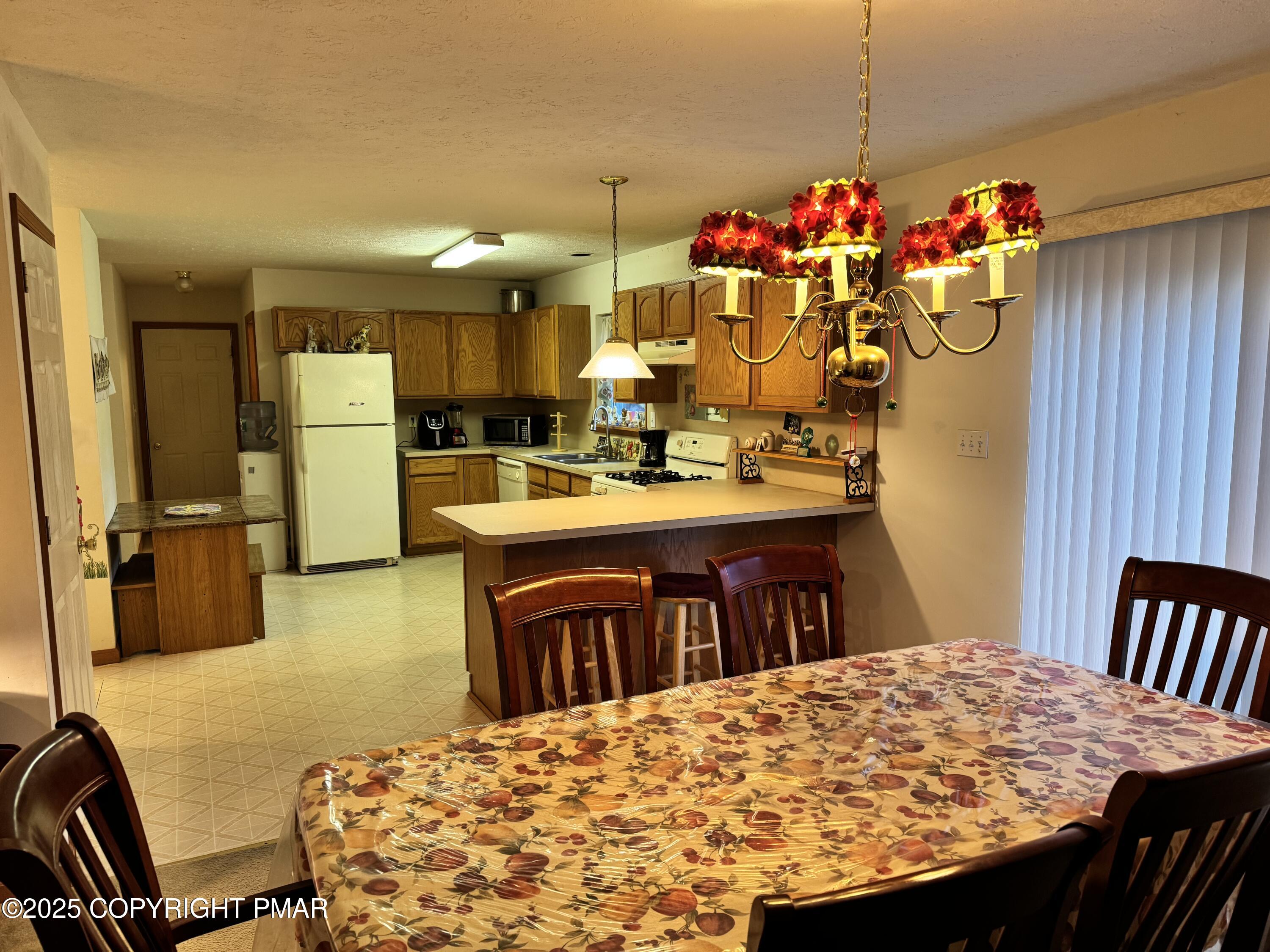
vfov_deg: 56.8
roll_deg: +0.6
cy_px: 476
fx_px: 881
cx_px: 635
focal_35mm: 24
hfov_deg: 71.6
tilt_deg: -7.4
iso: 200
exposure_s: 1/60
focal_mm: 6.76
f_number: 1.78
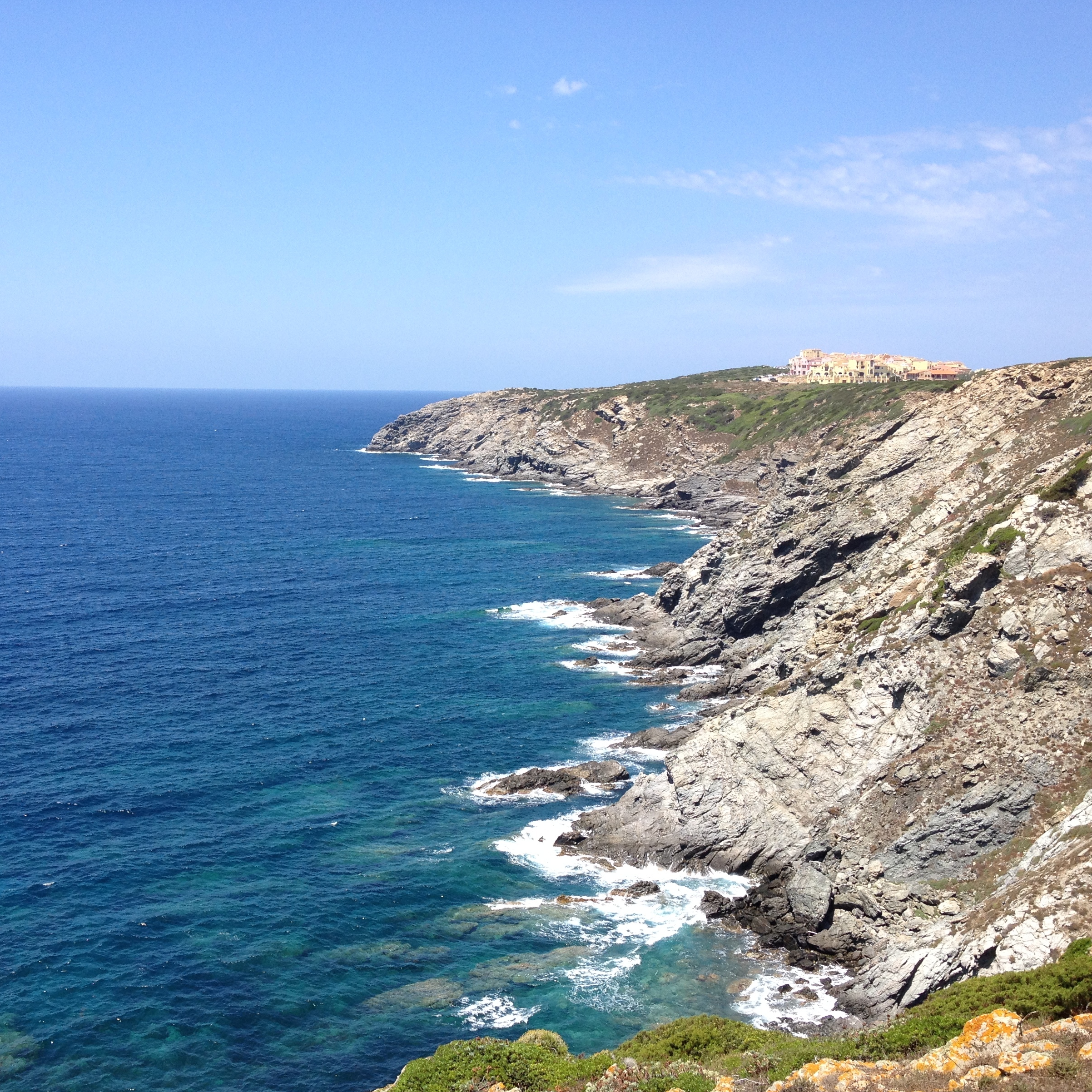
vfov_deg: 40.0
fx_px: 1499
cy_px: 551
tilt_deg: -9.7
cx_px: 406
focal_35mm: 42
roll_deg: -0.3
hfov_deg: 39.7
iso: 50
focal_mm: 4.28
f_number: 2.4
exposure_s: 1/1200
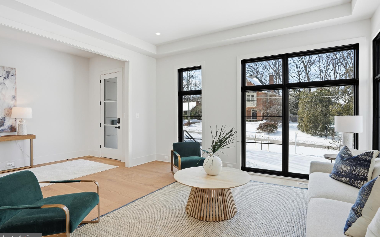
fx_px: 186
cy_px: 116
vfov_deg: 65.0
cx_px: 196
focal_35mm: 18
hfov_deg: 91.1
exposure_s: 1/1000
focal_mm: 17
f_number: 8
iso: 400
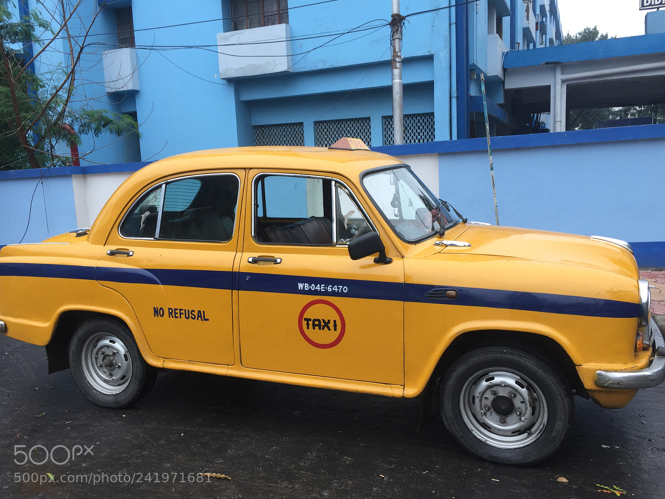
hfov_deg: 60.0
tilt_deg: -8.6
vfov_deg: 46.8
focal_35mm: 30
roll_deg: +2.4
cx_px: 331
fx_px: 576
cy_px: 253
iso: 32
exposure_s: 1/100
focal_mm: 4.15
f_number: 2.2
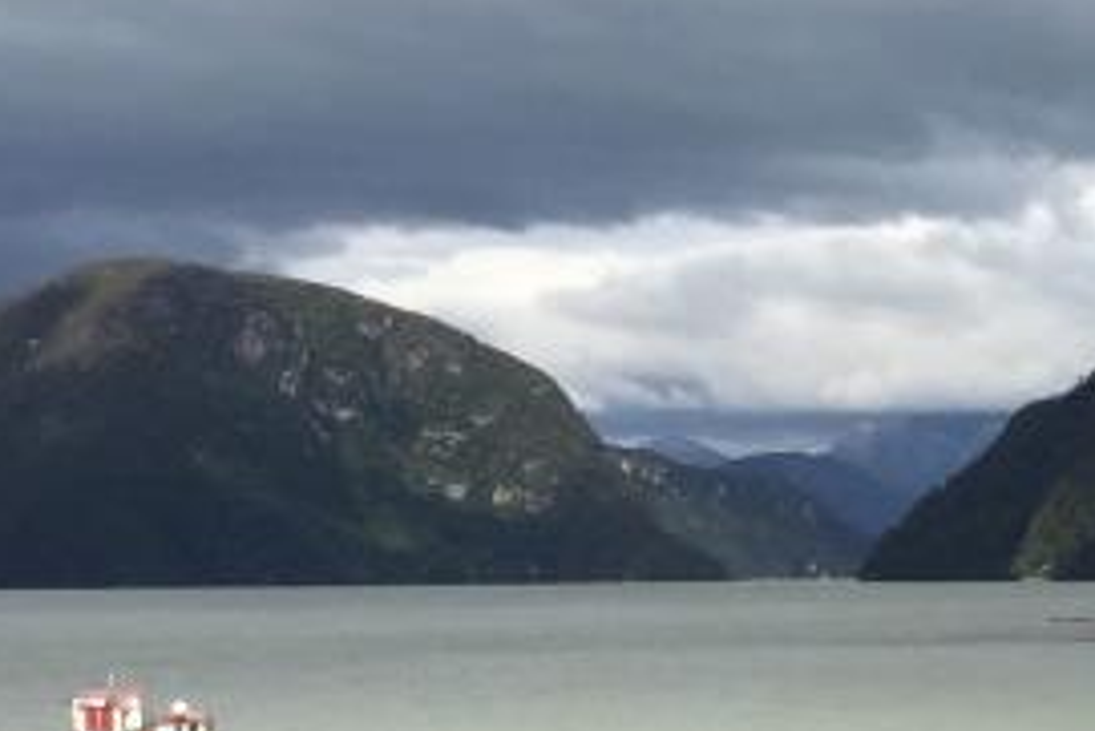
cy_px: 856
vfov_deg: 11.8
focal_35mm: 114
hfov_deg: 17.1
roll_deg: +0.3
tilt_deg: -5.6
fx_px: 3469
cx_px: 1333
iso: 32
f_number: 2.2
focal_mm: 4.15
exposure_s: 1/3049
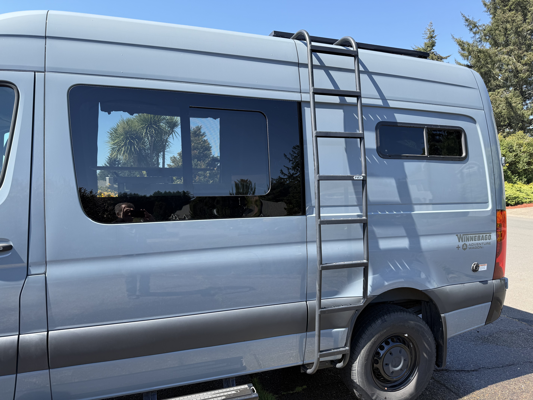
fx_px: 370
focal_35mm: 24
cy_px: 200
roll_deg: +1.5
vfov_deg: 56.8
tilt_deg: -1.7
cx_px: 266
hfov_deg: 71.6
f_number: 1.78
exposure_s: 1/979
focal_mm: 6.76
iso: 80
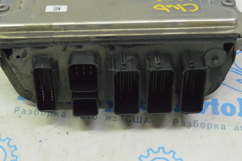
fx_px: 484
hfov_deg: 28.1
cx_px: 121
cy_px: 80
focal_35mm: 72
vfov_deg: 18.9
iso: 6400
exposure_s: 1/20
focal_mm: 48
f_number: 20
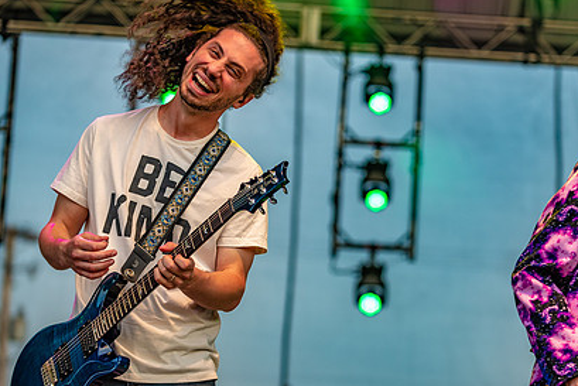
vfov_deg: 9.9
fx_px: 2232
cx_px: 384
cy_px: 200
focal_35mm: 139
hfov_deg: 14.7
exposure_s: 1/320
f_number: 2.8
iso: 500
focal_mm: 98
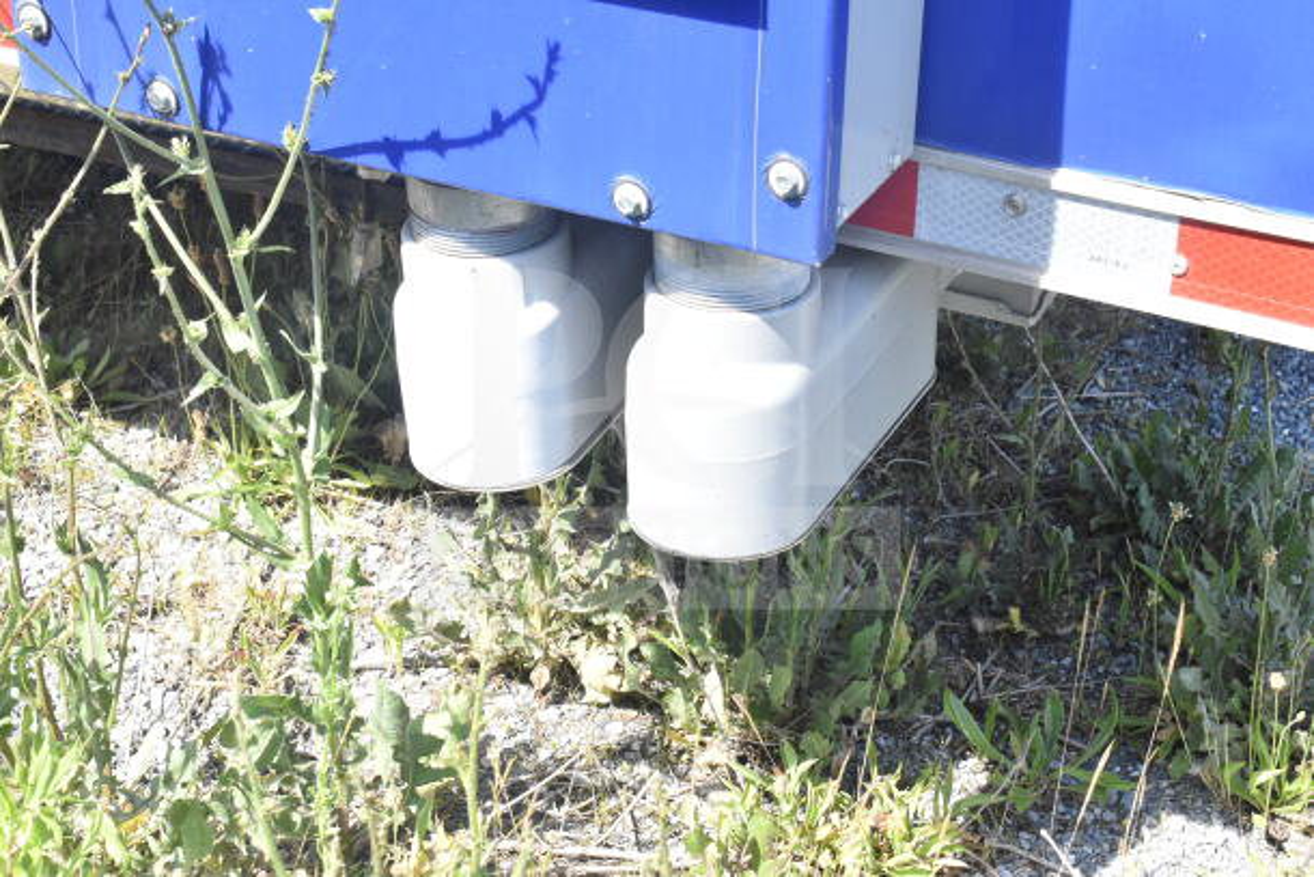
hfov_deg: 33.4
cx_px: 657
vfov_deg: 22.6
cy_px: 438
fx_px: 2190
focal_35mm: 60
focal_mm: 40
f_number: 11
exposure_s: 1/320
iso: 1600
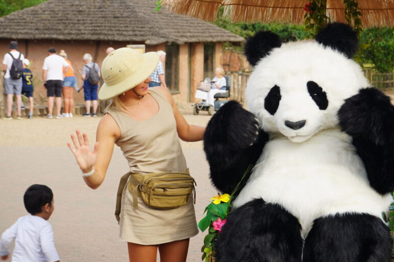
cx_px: 241
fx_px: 996
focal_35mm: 91
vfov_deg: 15.0
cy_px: 102
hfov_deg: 22.3
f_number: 8
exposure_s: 1/100
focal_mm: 69
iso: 100
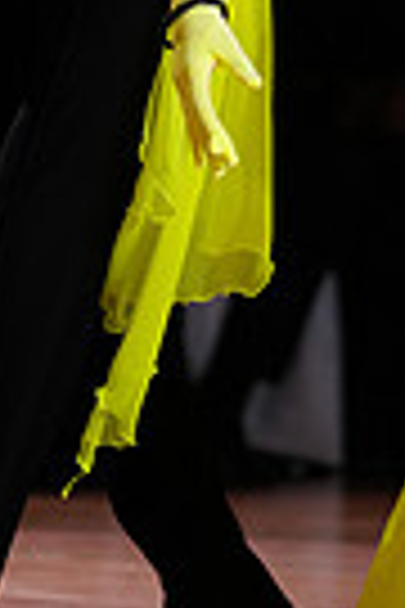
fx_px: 14056
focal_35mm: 833
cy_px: -297
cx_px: 88
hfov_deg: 1.7
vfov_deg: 2.5
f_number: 2.8
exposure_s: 1/400
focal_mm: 194
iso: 1250
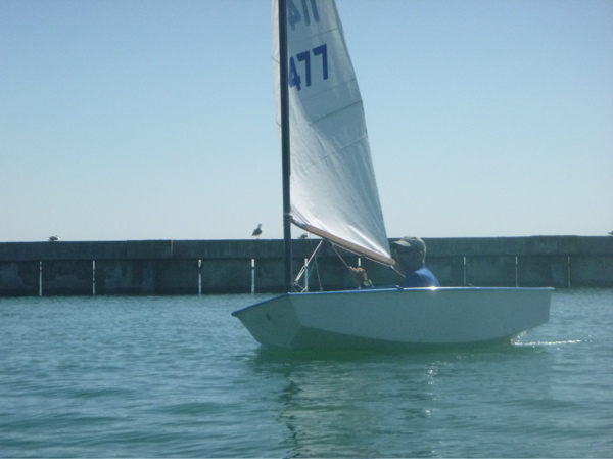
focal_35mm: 100
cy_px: 230
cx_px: 306
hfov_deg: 19.7
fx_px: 1769
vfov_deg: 14.8
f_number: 13
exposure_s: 1/500
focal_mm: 18
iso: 400
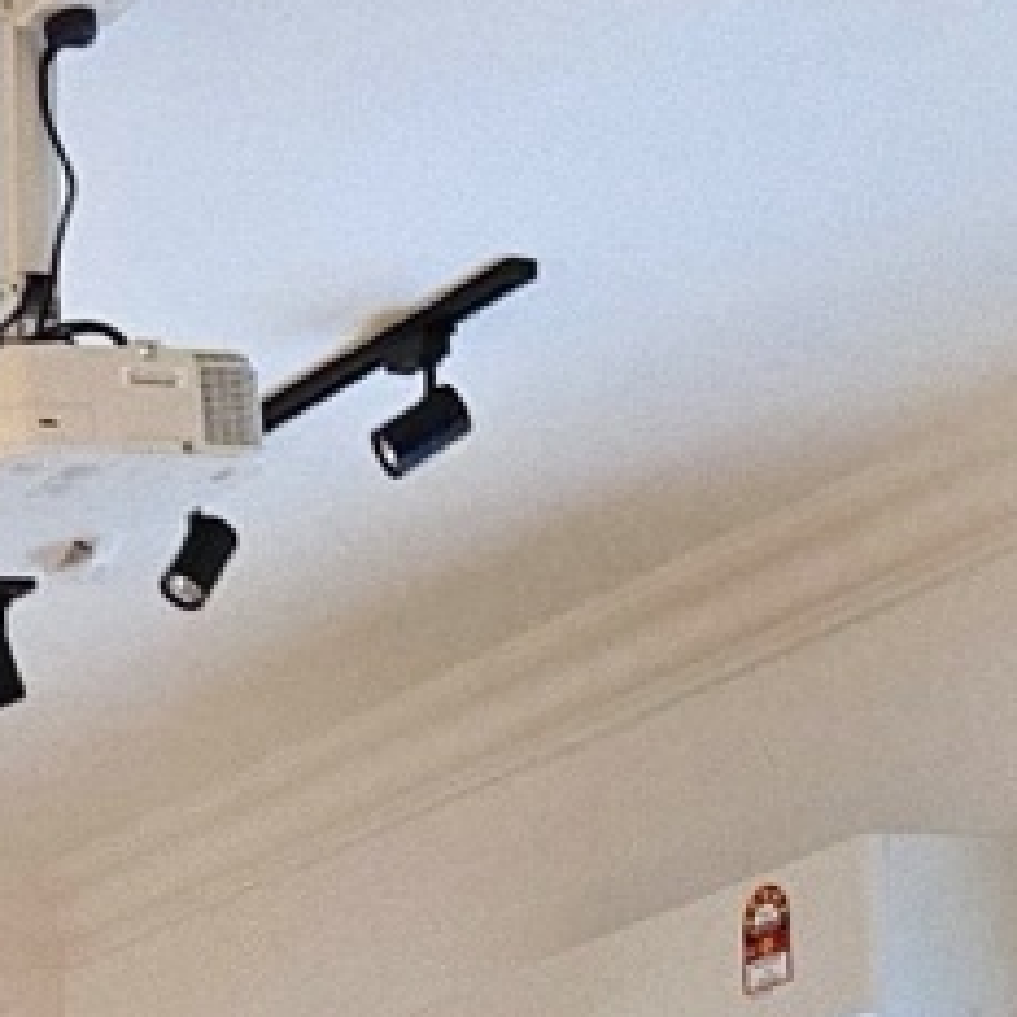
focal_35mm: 157
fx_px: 5219
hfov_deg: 10.8
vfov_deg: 10.1
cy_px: 2147
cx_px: -345
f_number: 1.8
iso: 100
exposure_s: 1/60
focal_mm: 5.4
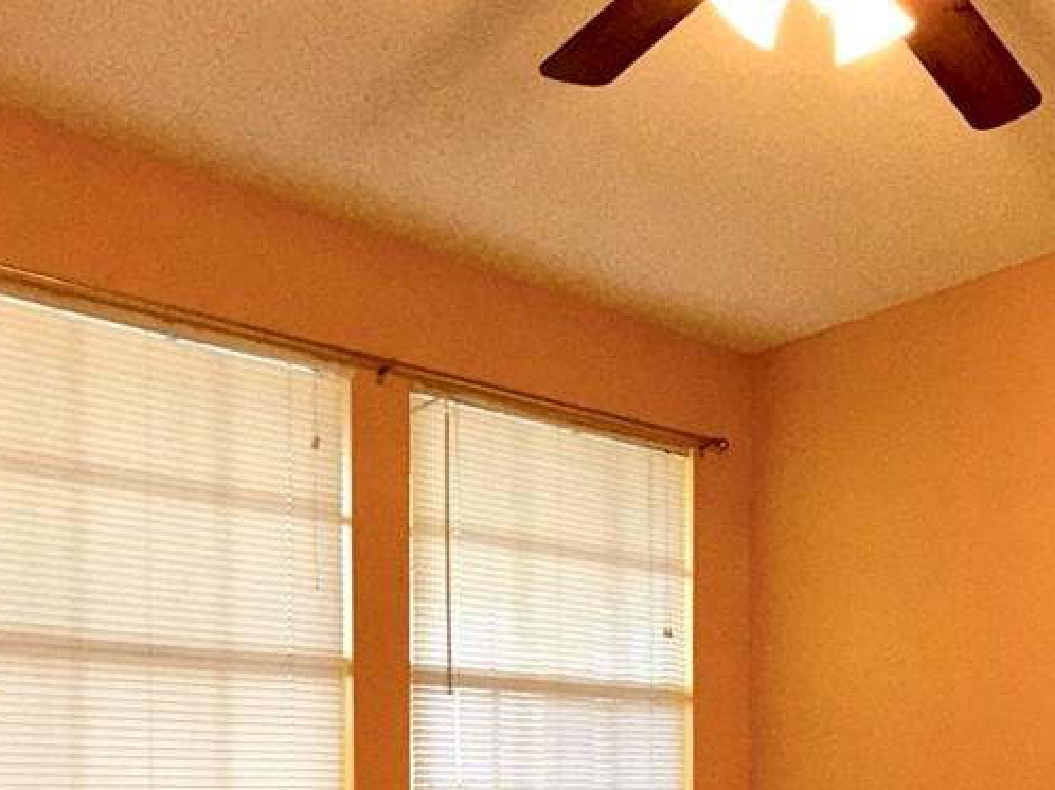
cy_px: 813
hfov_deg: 39.0
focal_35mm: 45
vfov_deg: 29.7
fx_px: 1371
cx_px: 955
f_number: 2.2
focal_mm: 2.22
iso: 100
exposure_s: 1/120
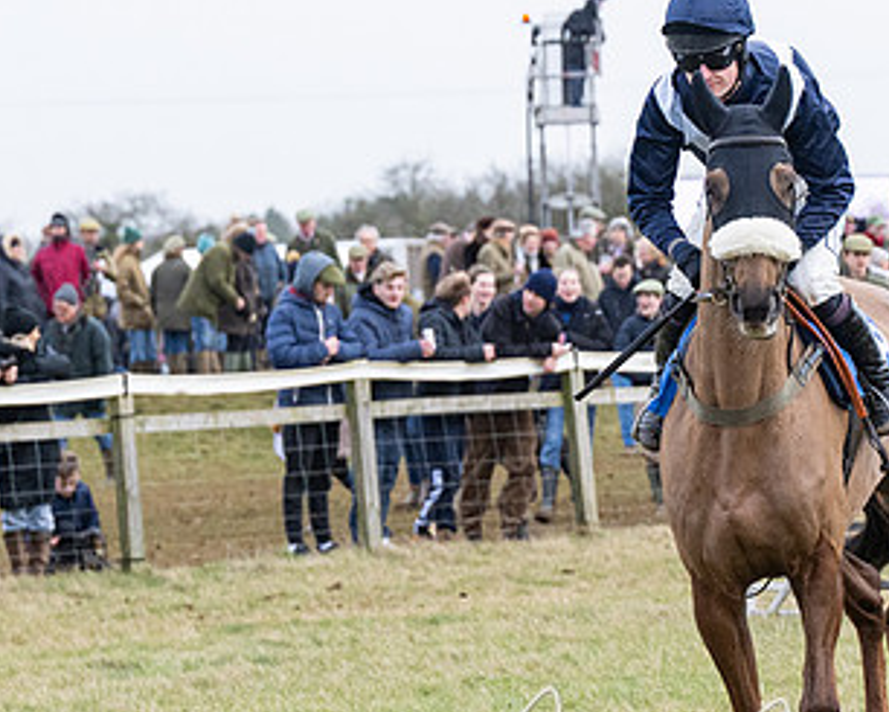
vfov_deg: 5.6
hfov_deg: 6.9
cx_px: 831
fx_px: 7317
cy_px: 510
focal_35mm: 278
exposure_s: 1/1250
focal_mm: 87
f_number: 4
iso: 800
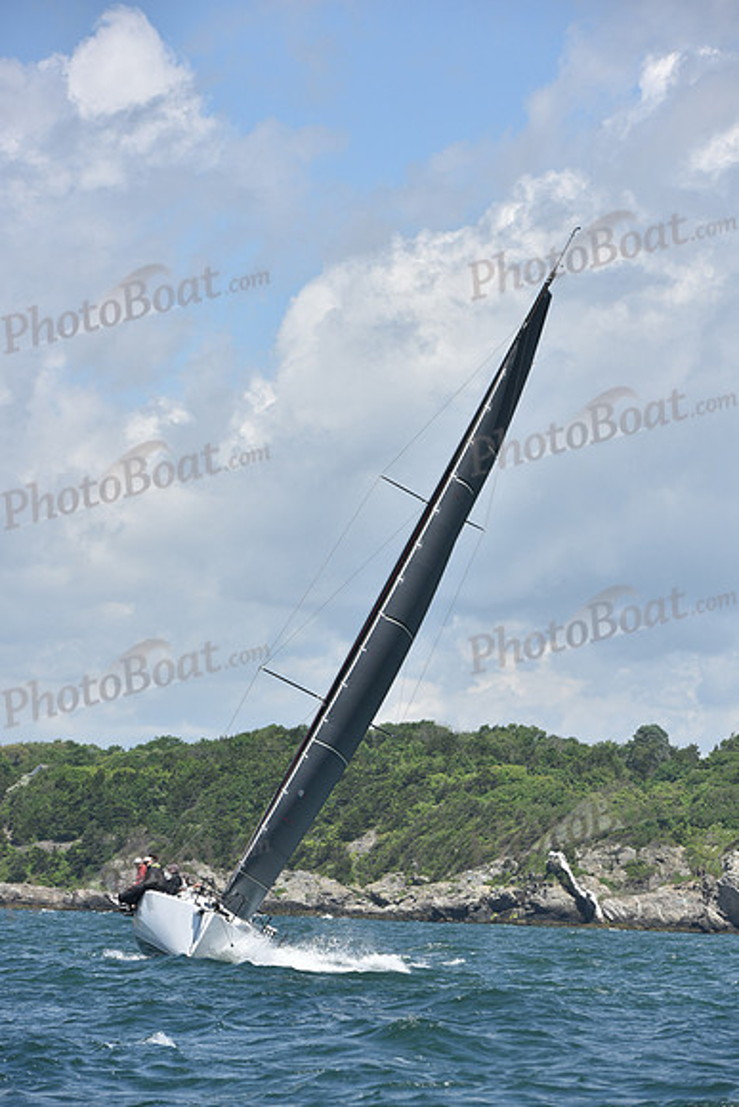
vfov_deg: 14.7
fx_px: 4308
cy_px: 554
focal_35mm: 140
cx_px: 370
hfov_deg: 9.8
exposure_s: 1/1250
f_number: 7.1
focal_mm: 140
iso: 250
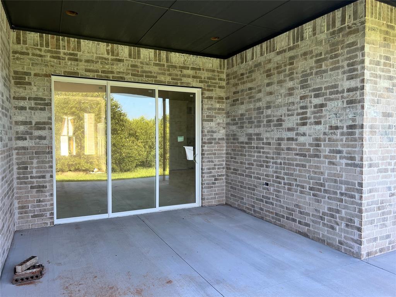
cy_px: 148
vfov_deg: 53.1
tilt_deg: -2.2
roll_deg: +0.0
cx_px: 198
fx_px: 297
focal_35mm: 26
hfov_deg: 67.3
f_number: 1.5
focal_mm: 5.7
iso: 40
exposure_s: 1/260
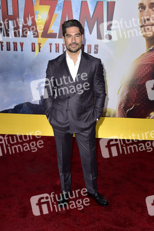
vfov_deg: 50.7
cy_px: 116
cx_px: 77
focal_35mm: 38
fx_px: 244
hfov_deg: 35.1
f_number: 6.3
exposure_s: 1/250
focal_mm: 38
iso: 320
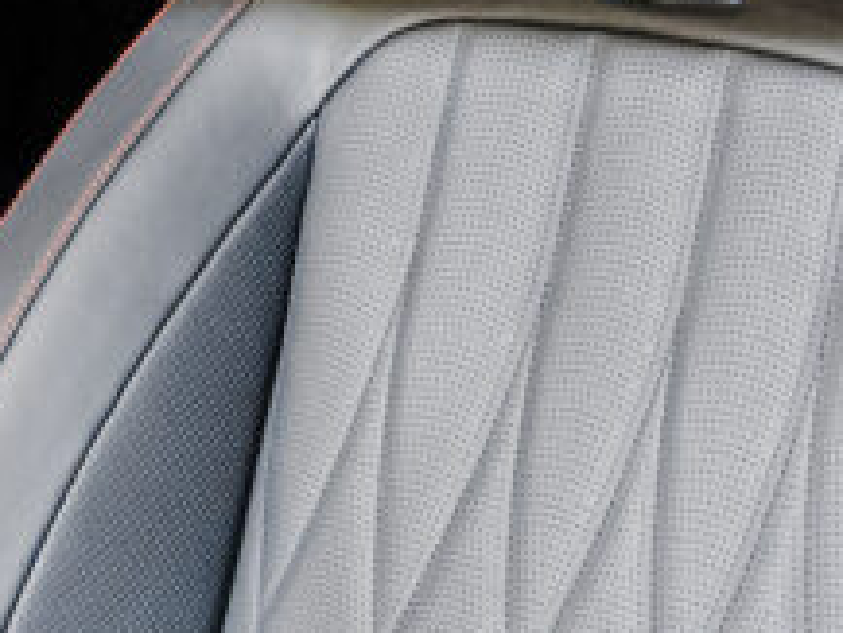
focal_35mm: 95
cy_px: -210
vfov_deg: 14.8
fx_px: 2315
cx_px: 132
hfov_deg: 20.3
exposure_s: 1/25
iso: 3200
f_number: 3.5
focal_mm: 18
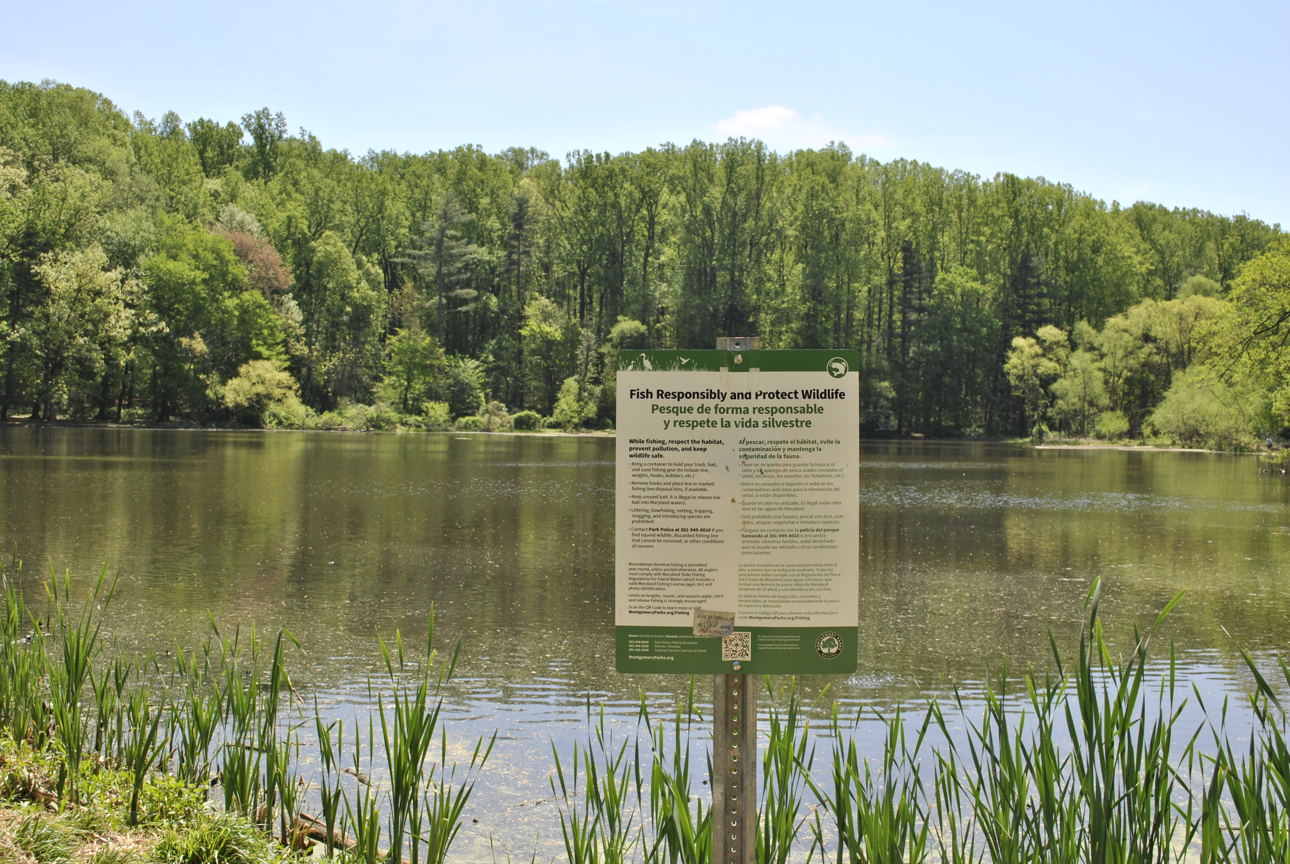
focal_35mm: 39
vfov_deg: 34.3
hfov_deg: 49.5
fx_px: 1399
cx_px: 645
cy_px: 432
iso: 100
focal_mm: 26
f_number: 8
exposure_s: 1/200
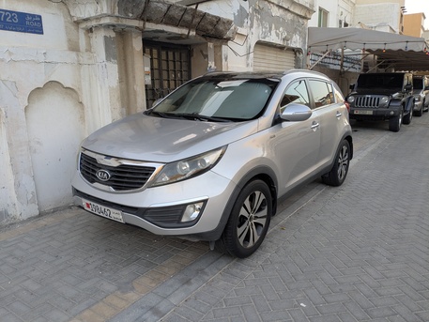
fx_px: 335
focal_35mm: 27
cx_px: 214
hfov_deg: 65.3
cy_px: 161
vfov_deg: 51.4
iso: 46
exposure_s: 1/229
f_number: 1.73
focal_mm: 4.38
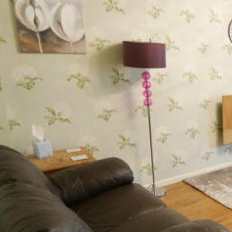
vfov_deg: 42.8
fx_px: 296
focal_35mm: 39
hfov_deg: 34.2
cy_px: 124
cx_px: 280
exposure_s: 1/30
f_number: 4
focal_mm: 9
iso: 3200
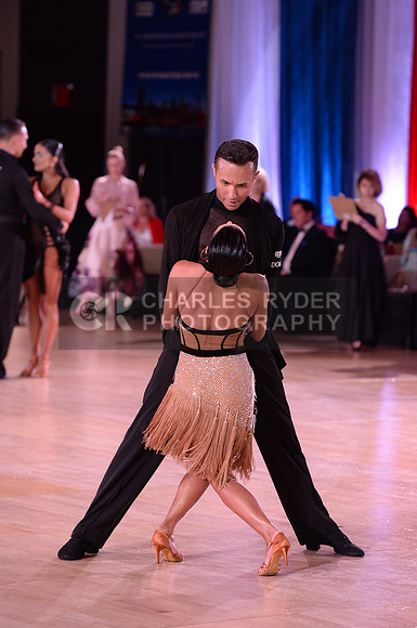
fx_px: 2527
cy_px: 314
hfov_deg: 9.4
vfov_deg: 14.2
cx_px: 208
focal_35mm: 145
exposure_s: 1/250
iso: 2000
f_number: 4
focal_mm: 145
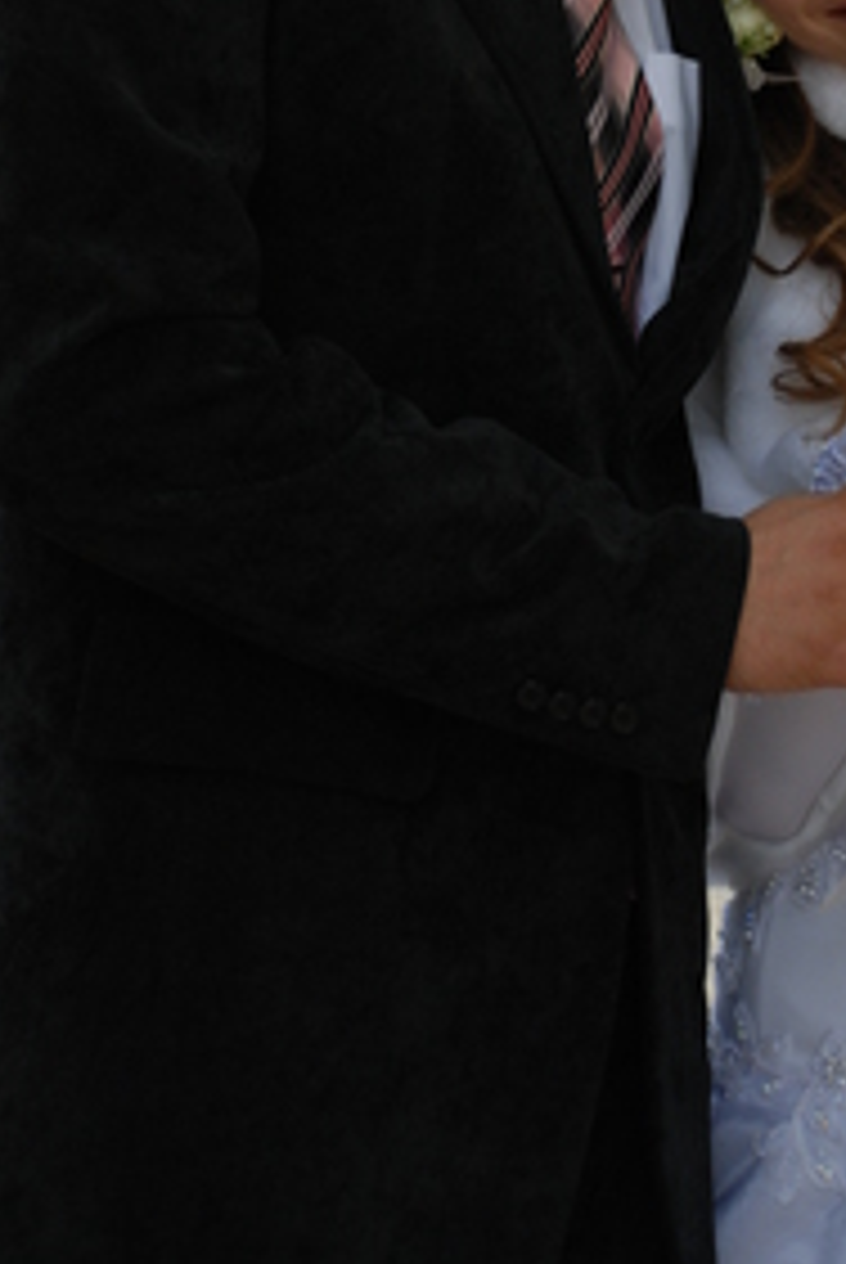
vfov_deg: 15.6
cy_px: 72
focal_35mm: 129
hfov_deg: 10.6
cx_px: 639
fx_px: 4536
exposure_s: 1/60
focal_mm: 44
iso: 250
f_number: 4.8
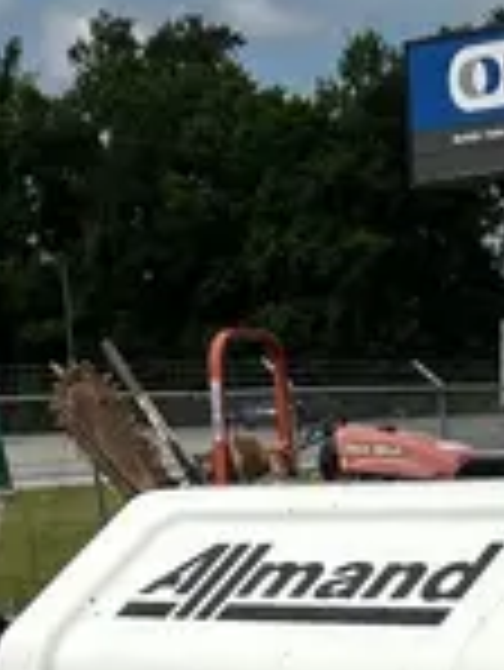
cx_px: 504
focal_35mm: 128
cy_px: 915
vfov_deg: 14.6
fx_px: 2481
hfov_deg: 11.5
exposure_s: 1/7463
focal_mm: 5.7
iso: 50
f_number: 1.5
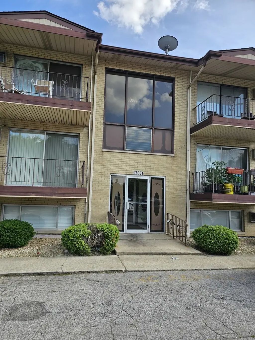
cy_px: 170
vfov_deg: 73.9
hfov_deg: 58.9
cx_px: 128
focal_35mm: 23
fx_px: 226
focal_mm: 6.3
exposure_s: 1/341
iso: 10
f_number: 1.7
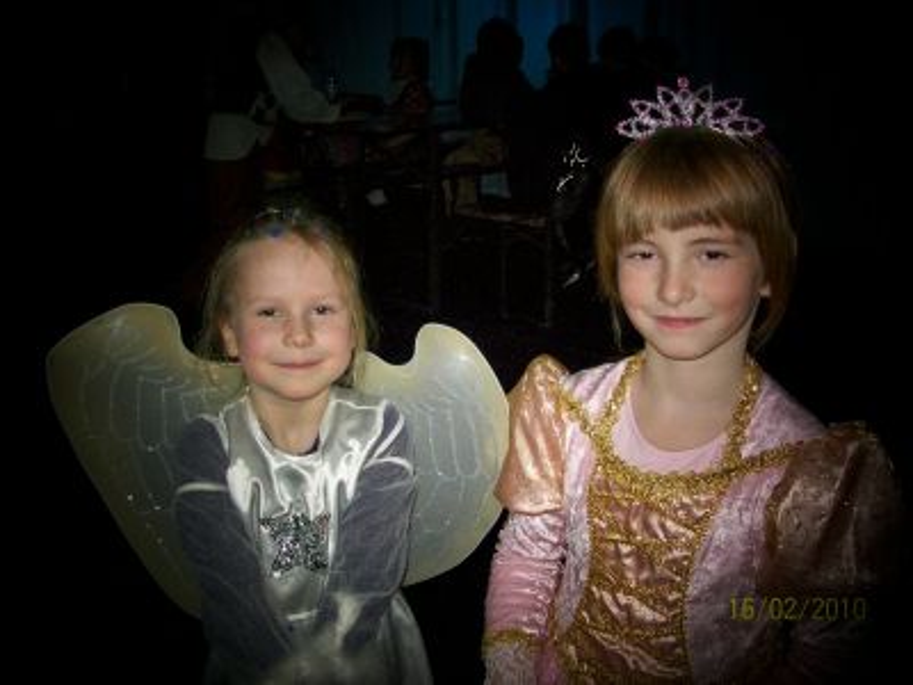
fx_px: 897
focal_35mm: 34
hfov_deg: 54.0
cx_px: 456
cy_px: 342
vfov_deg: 41.8
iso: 160
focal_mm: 6.1
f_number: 2.7
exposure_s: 1/60
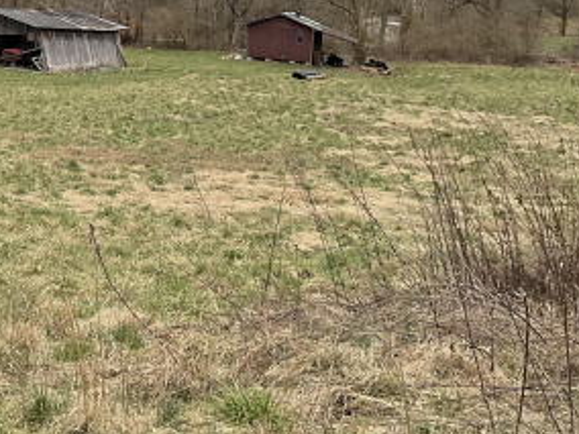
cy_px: -16
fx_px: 1137
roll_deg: -3.7
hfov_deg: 27.4
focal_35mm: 68
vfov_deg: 20.8
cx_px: 48
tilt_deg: +0.3
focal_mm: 3
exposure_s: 1/1168
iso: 16
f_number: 1.8
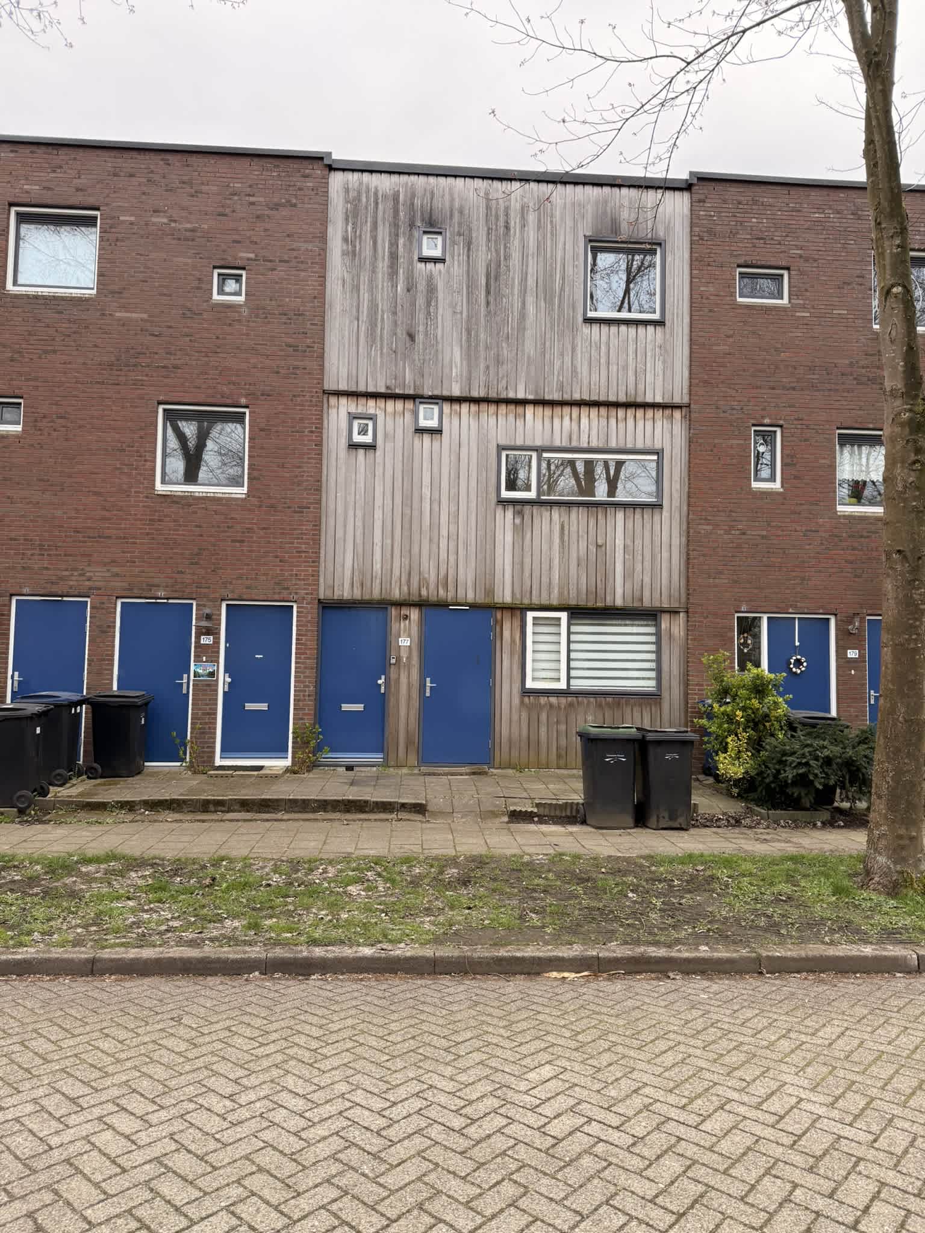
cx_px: 462
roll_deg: -1.9
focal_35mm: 24
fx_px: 855
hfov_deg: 56.8
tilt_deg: +3.1
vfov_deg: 71.6
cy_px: 616
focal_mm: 6.8
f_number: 1.8
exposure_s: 1/1314
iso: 100
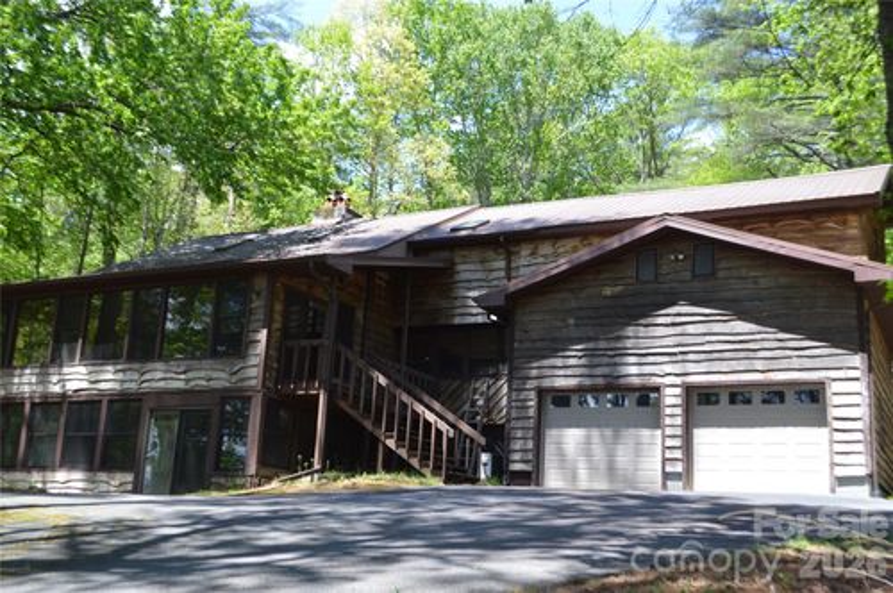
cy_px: 296
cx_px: 446
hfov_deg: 49.6
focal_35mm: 39
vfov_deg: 34.1
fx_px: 966
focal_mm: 26
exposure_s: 1/125
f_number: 5.6
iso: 140
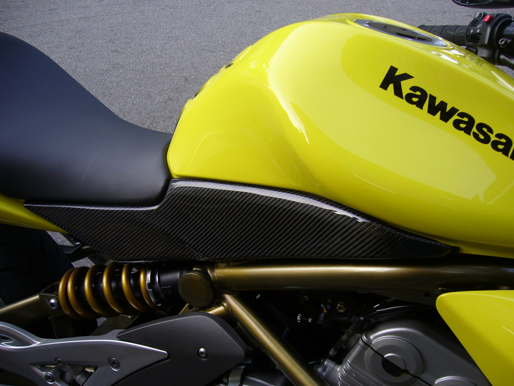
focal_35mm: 35
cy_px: 193
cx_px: 257
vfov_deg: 40.7
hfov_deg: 52.6
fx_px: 520
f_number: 2.8
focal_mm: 5.8
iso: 80
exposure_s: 1/100
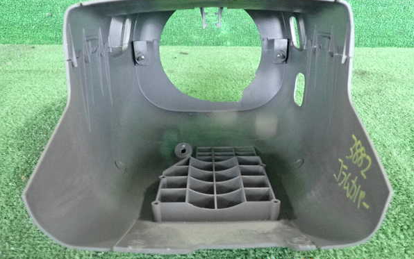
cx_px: 208
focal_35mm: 32
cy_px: 119
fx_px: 361
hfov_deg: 59.6
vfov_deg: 39.4
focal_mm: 5.4
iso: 2500
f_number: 2.3
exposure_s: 1/125
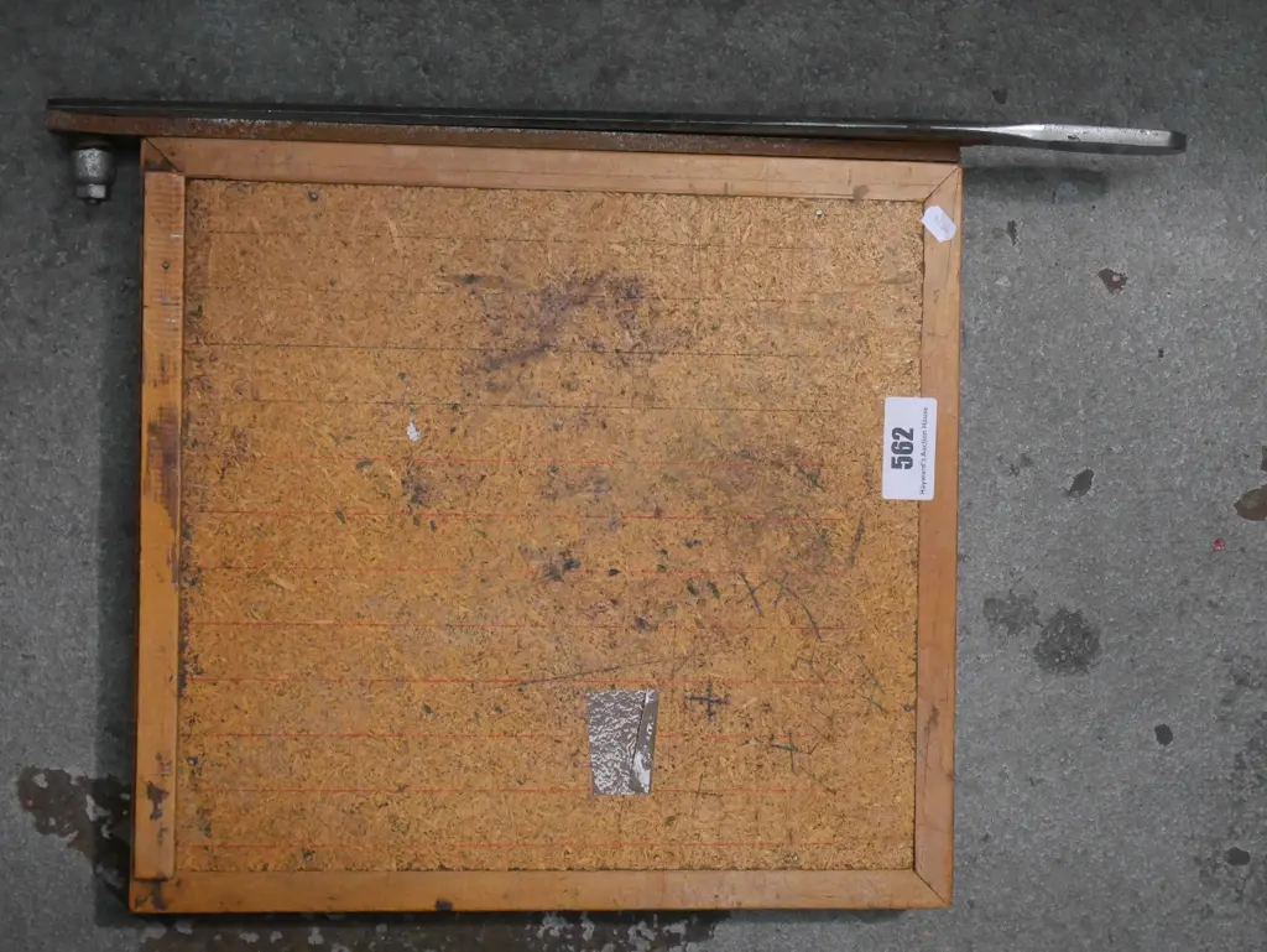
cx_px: 634
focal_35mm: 64
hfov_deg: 30.3
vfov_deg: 22.9
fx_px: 2344
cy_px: 476
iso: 3200
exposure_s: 1/80
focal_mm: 32
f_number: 5.6
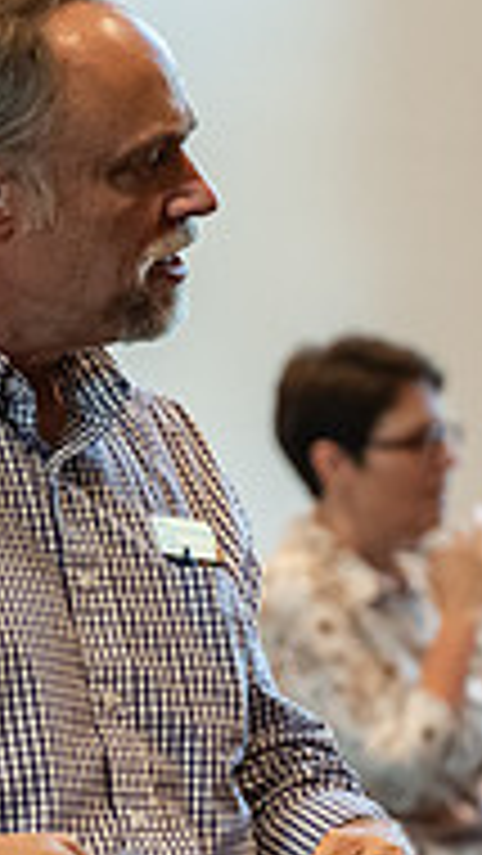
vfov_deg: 8.1
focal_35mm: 265
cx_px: 707
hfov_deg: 4.6
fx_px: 6016
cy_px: 574
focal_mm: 83
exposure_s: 1/200
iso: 2500
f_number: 2.8
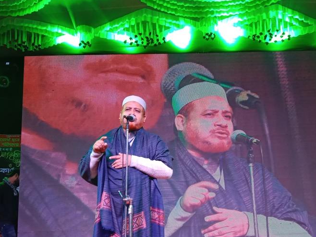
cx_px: 204
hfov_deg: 44.3
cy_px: 158
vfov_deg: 34.1
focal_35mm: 42
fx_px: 384
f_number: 2.2
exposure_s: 1/33.3
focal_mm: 3.65
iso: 186
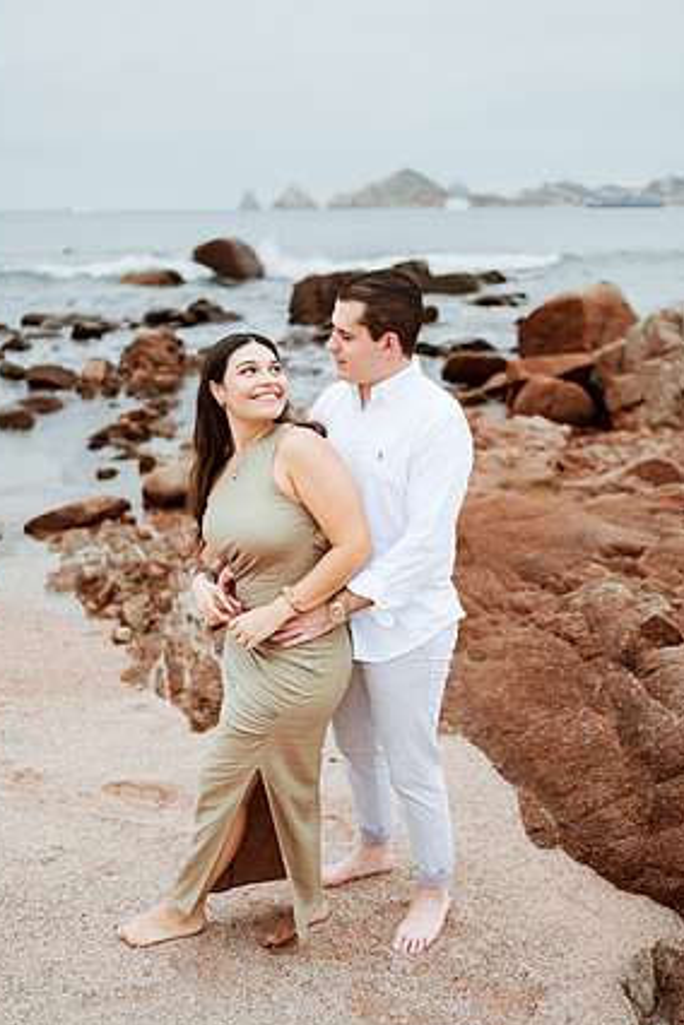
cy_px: 517
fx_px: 1054
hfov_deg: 35.9
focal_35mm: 37
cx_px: 328
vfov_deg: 51.9
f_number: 1.8
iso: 125
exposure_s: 1/640
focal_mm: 35
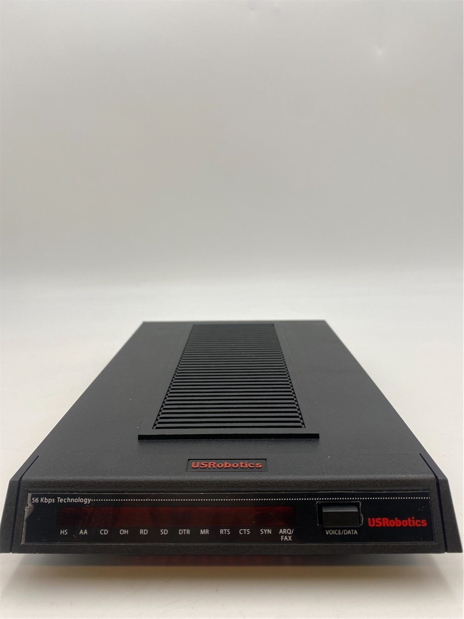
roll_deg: +0.4
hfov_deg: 53.1
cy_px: 310
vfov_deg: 67.3
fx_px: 465
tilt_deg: -9.2
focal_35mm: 26
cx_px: 232
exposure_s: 1/121
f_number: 1.8
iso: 40
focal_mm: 4.25
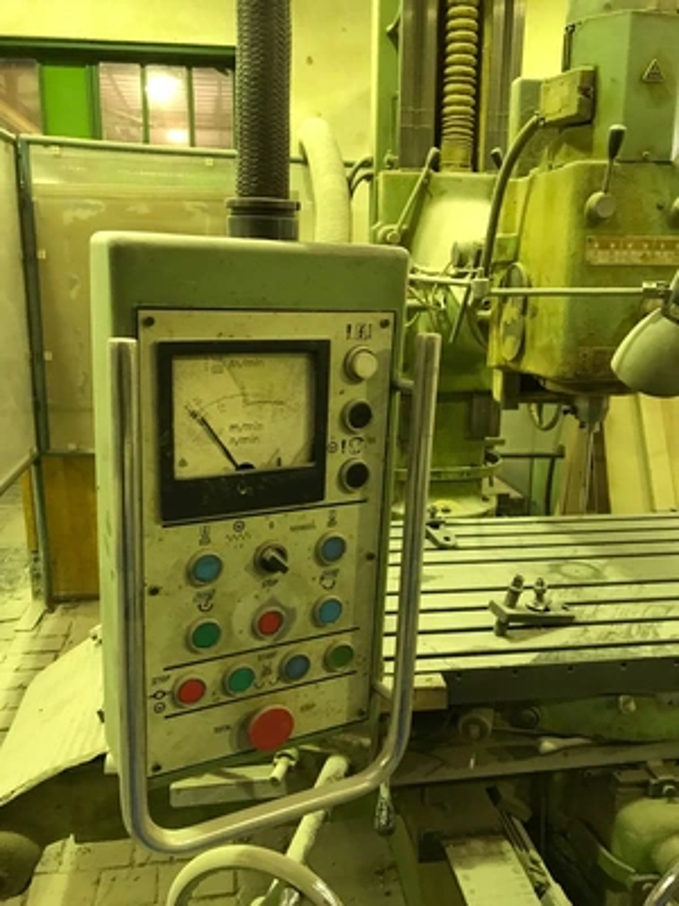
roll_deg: -1.0
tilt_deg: -11.1
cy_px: 453
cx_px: 340
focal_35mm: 28
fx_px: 732
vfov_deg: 63.4
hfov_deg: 49.7
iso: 100
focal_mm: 3.99
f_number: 1.8
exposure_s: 1/9
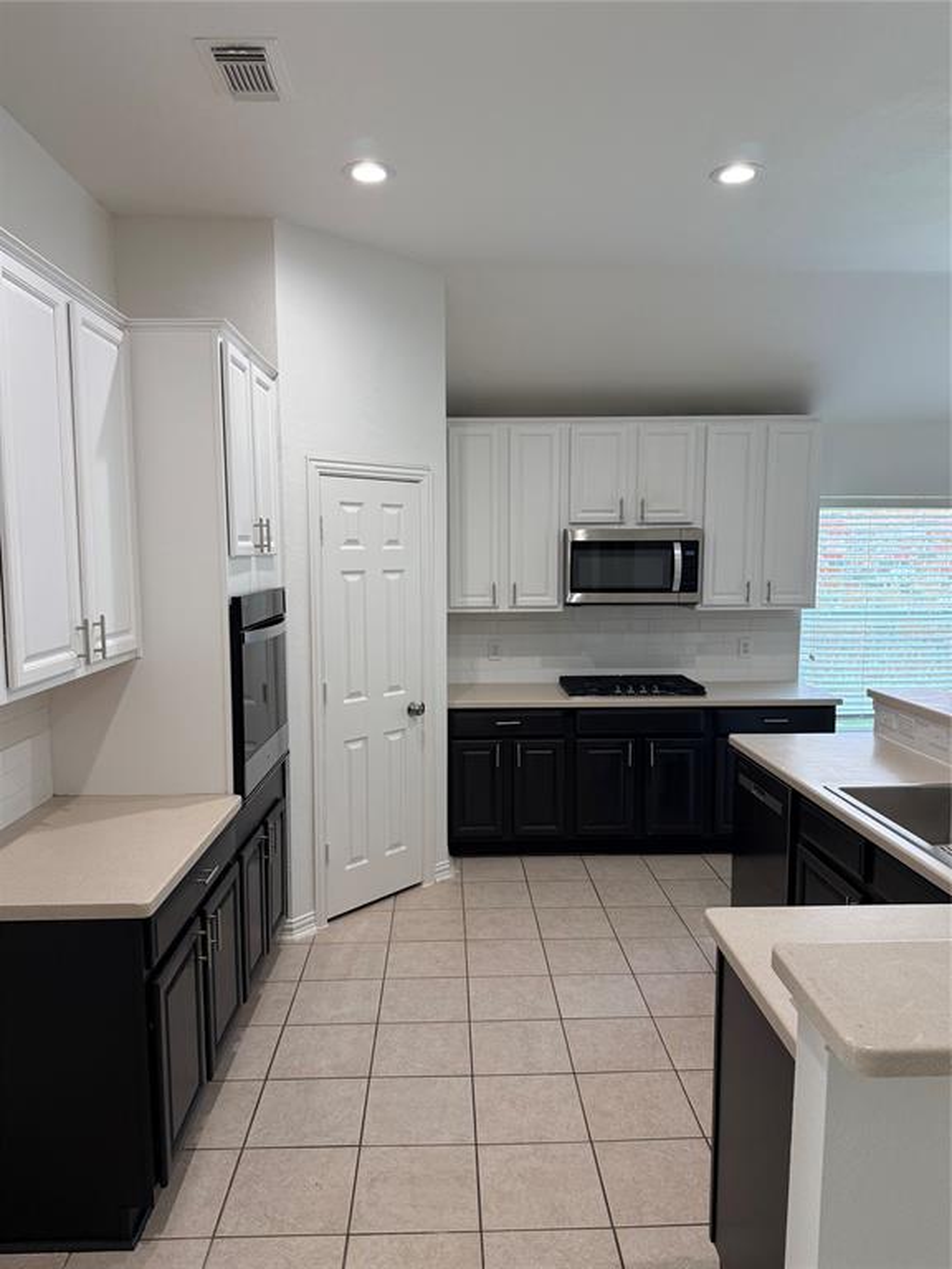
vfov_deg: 71.6
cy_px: 634
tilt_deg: -5.6
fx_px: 880
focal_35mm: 24
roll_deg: +0.3
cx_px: 476
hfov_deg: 56.8
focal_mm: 6.76
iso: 160
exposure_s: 1/127
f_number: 1.78
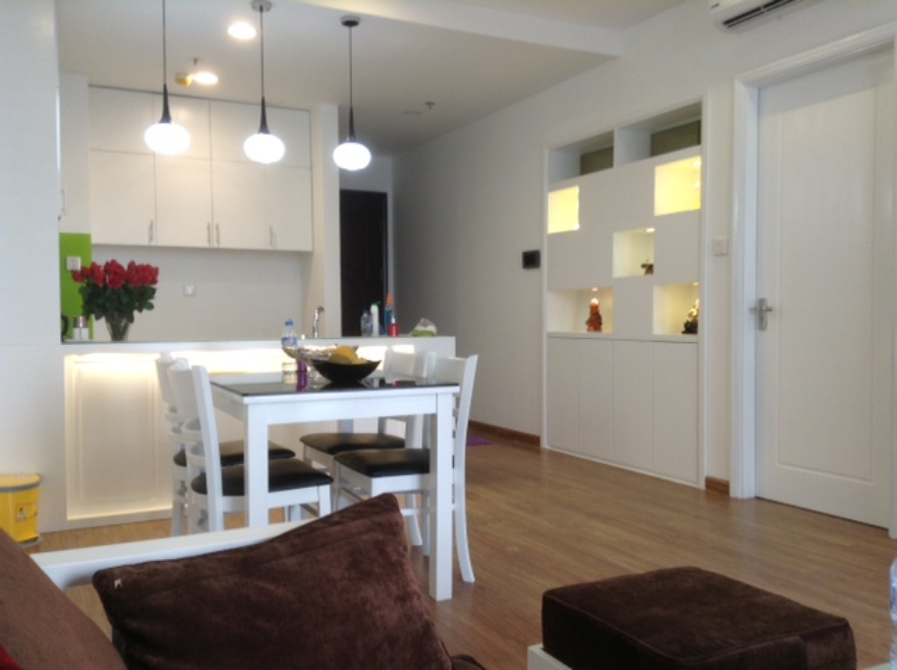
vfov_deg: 42.8
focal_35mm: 33
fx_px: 854
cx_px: 448
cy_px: 335
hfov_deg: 55.4
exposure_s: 1/24
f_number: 2.4
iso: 32
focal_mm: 3.3
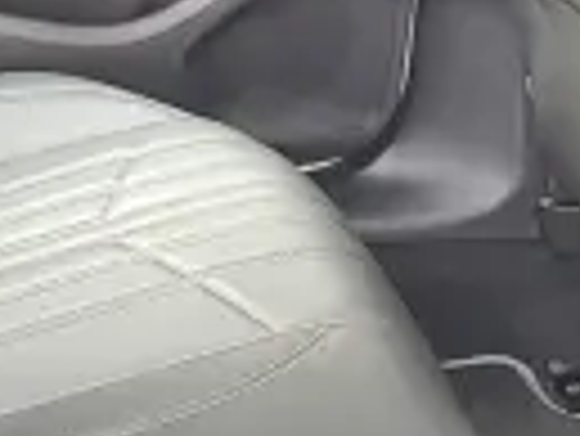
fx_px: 1912
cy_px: 391
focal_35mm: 114
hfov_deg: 16.3
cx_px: -175
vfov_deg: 12.9
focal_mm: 5.56
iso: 389
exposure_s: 1/33.3
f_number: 1.8
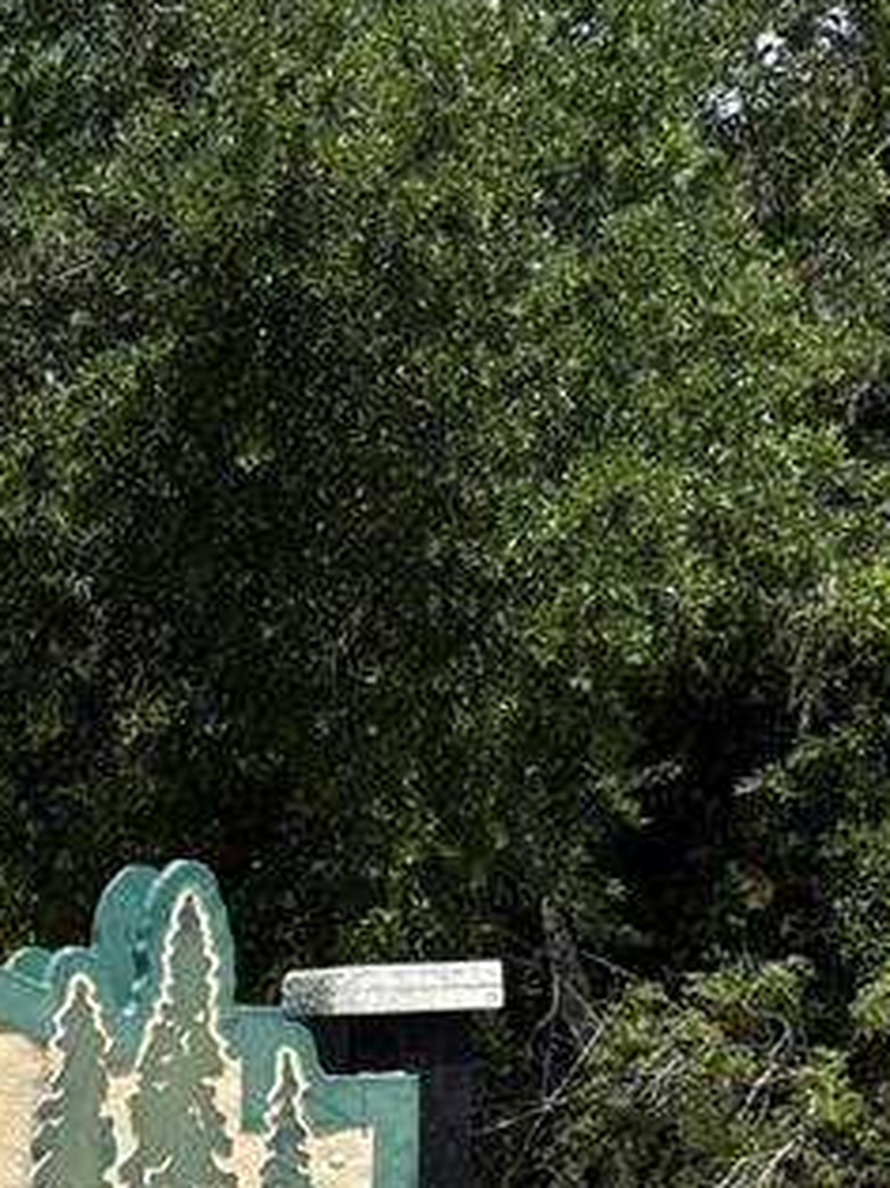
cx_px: -498
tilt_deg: -8.2
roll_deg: +1.2
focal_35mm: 99
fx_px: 3396
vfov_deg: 18.5
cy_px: 1539
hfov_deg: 13.9
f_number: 1.6
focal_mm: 5.96
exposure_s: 1/5814
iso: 50
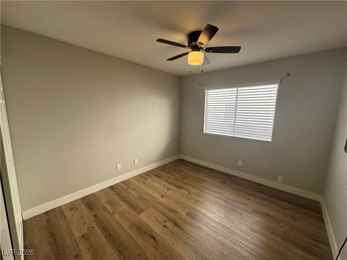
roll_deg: -1.4
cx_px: 174
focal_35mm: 14
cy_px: 130
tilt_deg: -9.0
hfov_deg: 102.1
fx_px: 140
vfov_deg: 85.7
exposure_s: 1/103
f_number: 2.2
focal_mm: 2.22
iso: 40
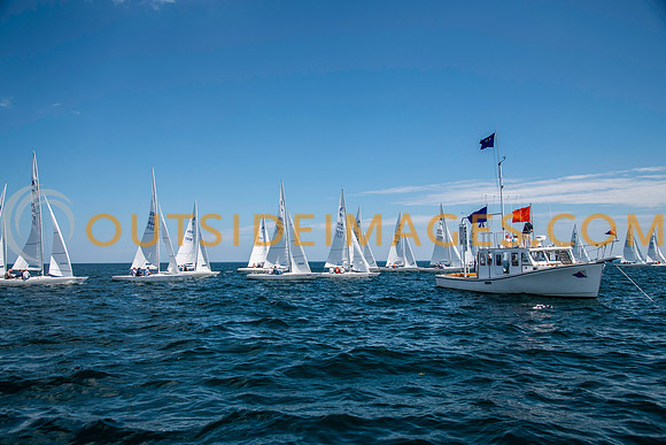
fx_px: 533
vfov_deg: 45.3
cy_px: 219
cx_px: 328
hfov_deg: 64.0
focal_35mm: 29
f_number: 5.6
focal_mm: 28
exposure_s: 1/1600
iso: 160
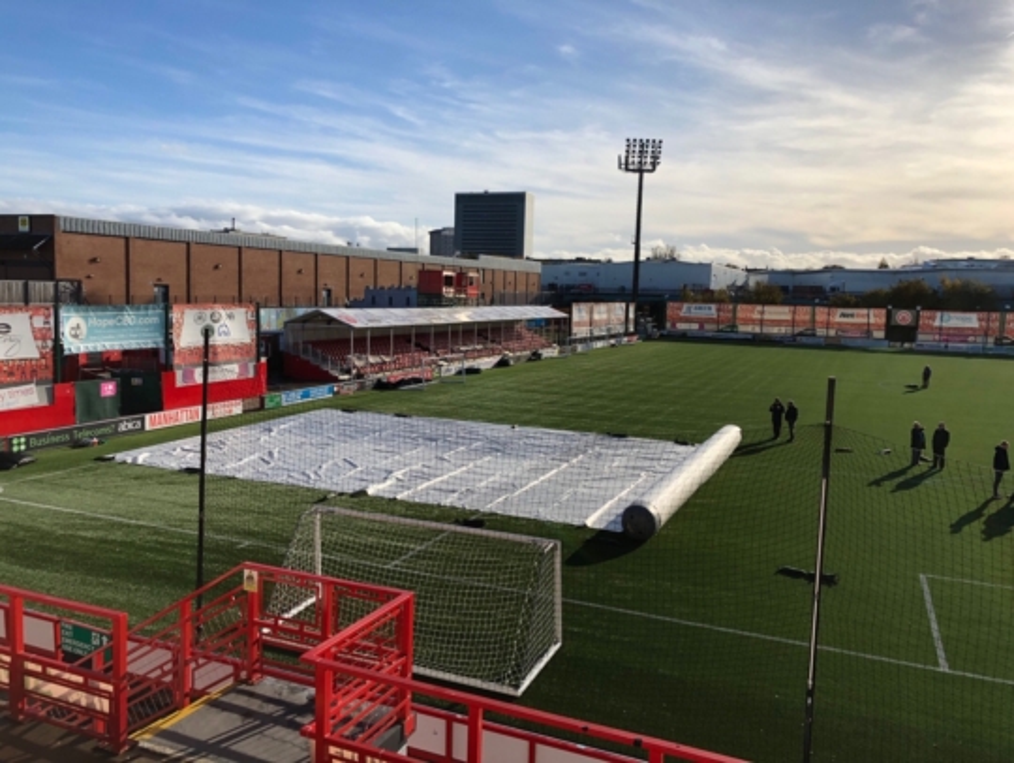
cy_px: 382
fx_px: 821
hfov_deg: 63.4
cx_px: 507
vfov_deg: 49.8
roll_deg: -1.5
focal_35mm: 28
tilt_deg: -5.5
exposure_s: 1/2857
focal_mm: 4
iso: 20
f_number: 1.8
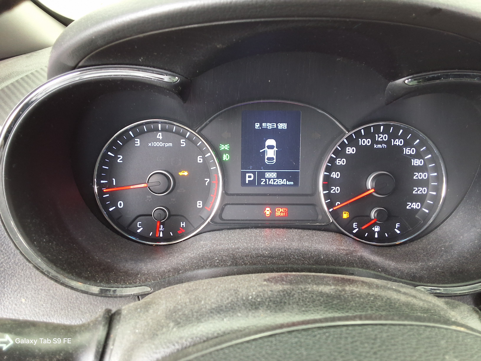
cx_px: 240
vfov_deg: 49.7
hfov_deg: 63.4
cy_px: 180
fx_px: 389
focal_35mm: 28
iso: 160
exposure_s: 1/30
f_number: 1.9
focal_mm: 2.91
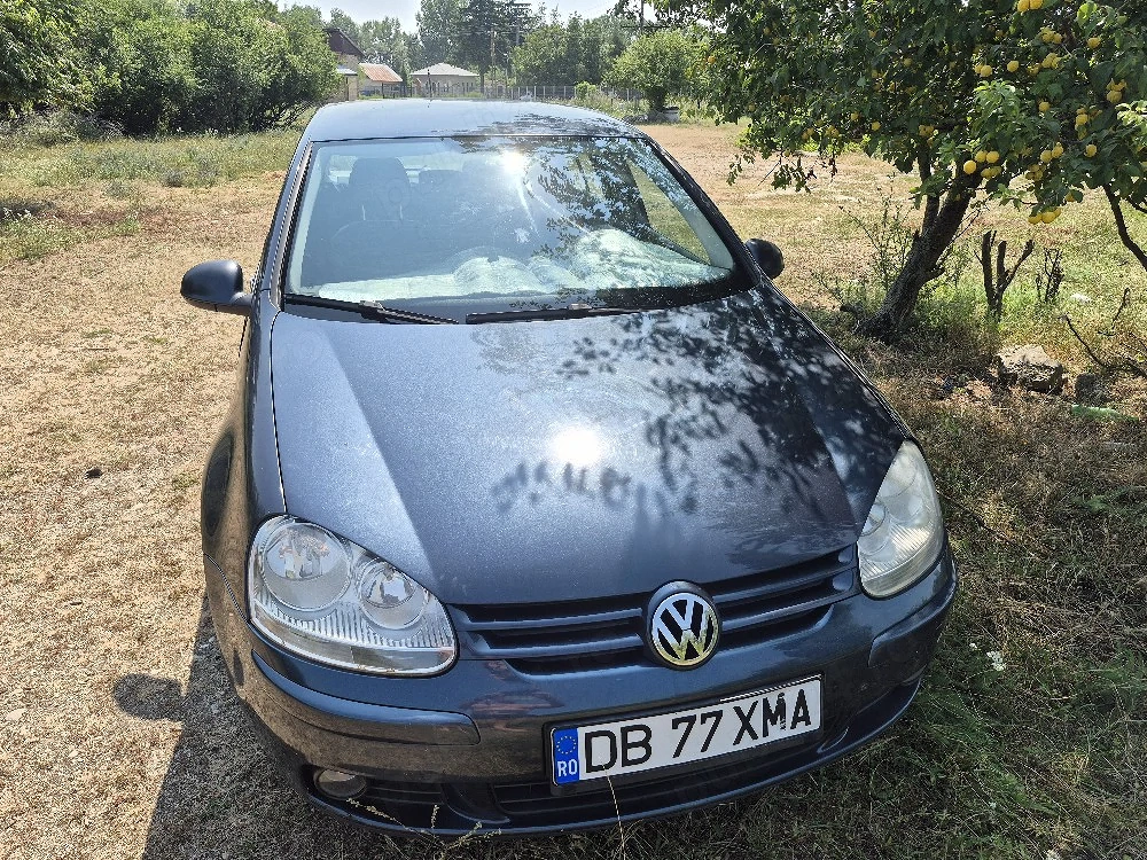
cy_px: 430
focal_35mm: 23
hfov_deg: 73.9
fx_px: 762
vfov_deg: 58.9
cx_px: 574
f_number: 1.8
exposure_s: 1/1250
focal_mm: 5.4
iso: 25
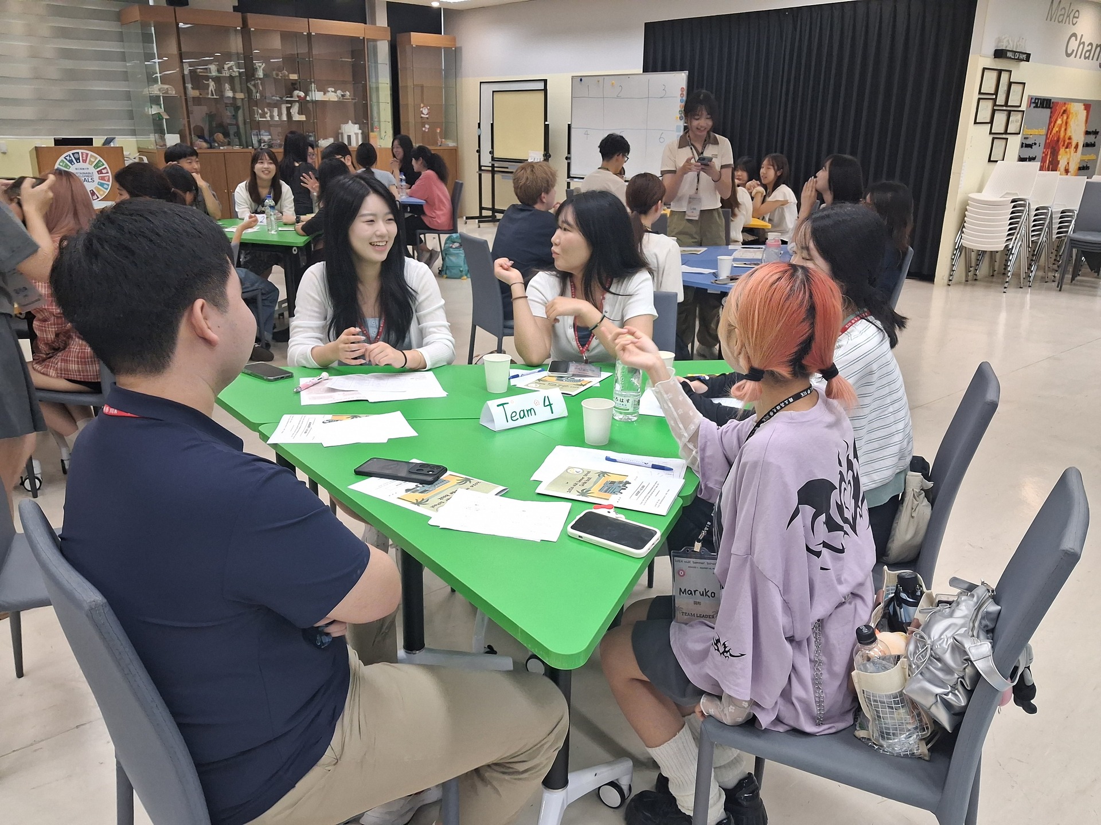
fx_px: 859
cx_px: 550
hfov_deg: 65.3
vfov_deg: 51.4
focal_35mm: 27
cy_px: 412
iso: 250
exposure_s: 1/120
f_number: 1.8
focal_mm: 4
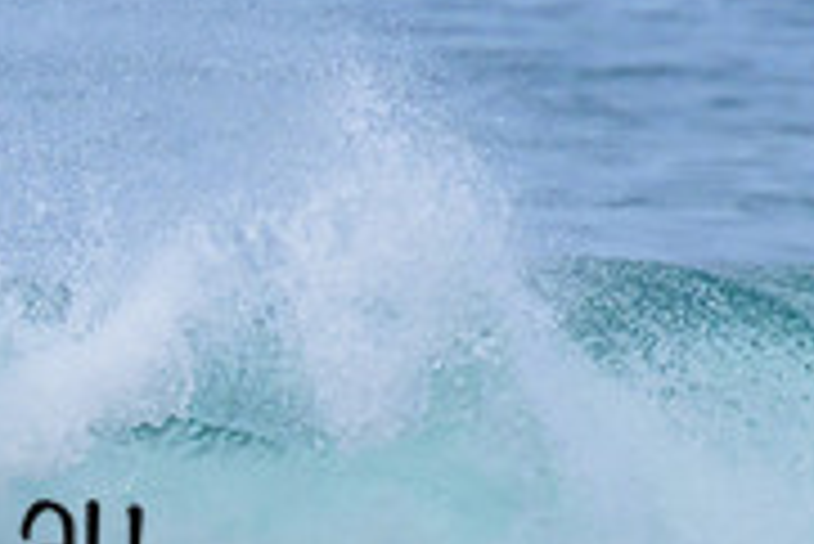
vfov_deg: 0.4
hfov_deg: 0.6
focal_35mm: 3509
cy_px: 398
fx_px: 79404
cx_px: -433
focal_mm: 800
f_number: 11
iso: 900
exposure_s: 1/2000
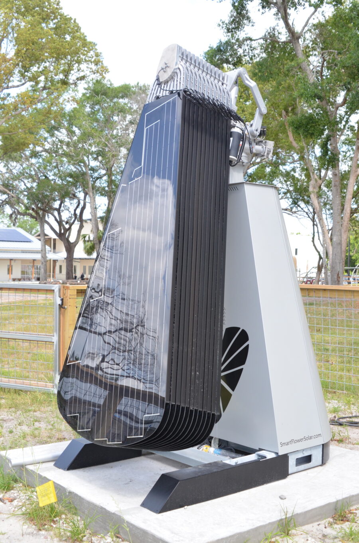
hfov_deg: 31.7
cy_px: 272
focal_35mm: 42
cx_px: 180
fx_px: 631
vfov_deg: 46.5
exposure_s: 1/250
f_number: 8
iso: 400
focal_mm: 28
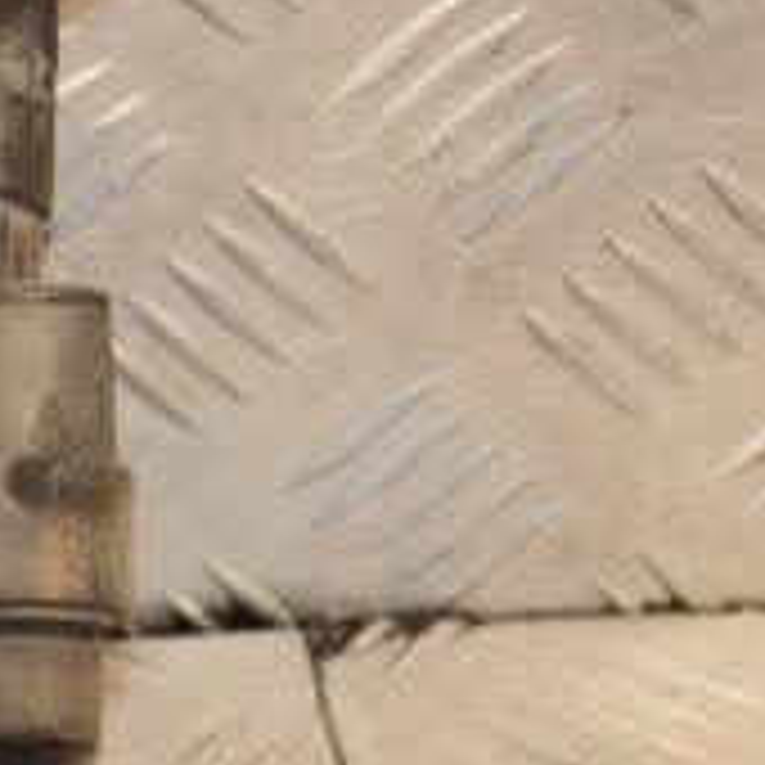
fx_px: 6526
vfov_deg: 6.7
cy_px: 662
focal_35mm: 261
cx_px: -572
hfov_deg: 6.6
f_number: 5
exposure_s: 1/125
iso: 800
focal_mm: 58
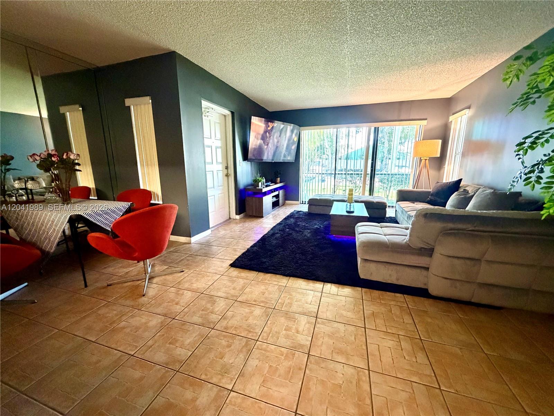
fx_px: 224
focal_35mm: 14
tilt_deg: -11.7
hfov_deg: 102.1
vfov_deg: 85.7
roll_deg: +0.7
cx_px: 277
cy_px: 208
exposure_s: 1/60
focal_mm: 2.22
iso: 1000
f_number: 2.2
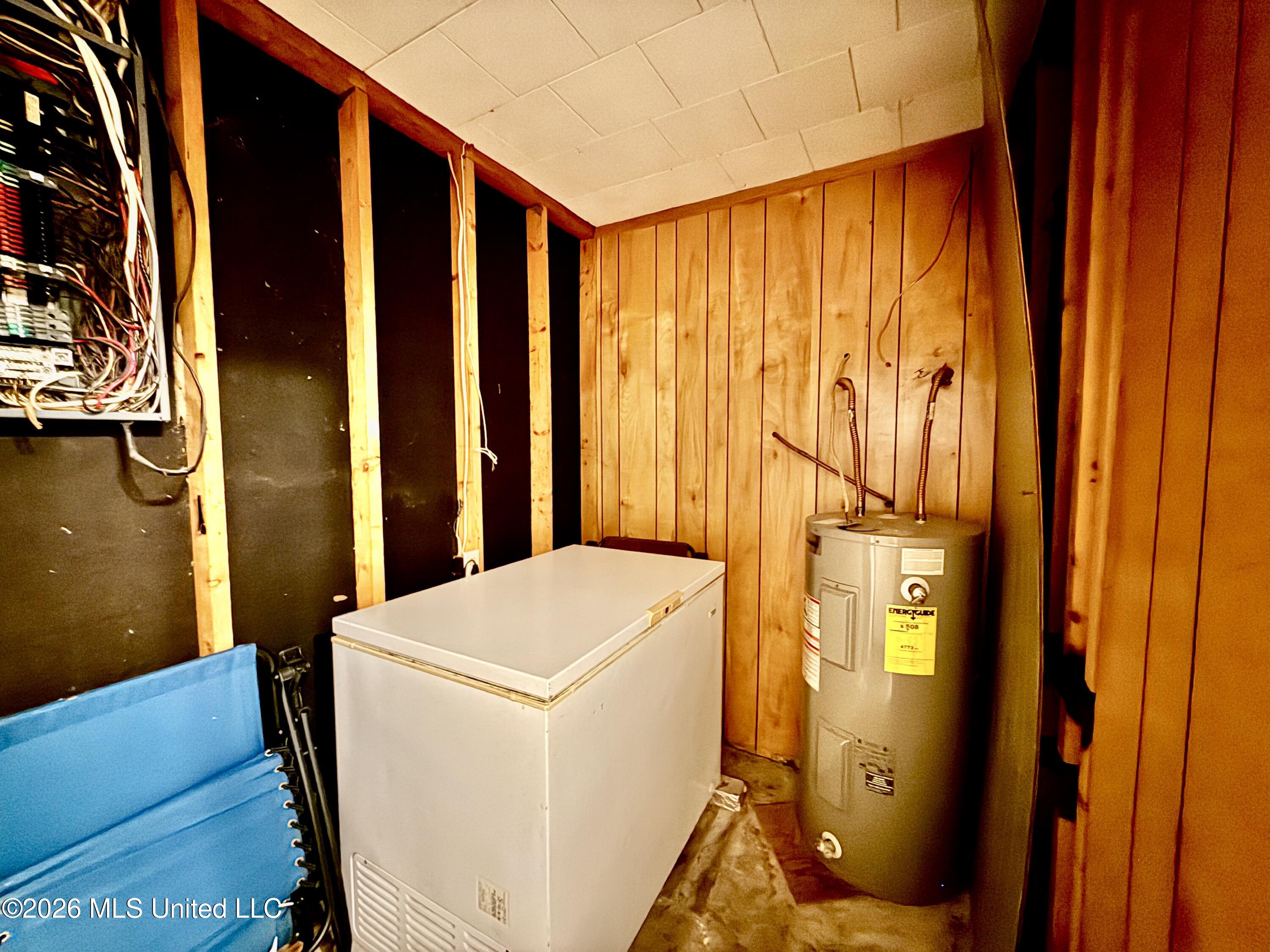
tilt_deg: -3.5
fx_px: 514
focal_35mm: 14
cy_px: 476
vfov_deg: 85.7
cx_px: 635
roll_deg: +1.1
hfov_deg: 102.1
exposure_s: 1/10
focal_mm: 2.22
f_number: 2.2
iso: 1250
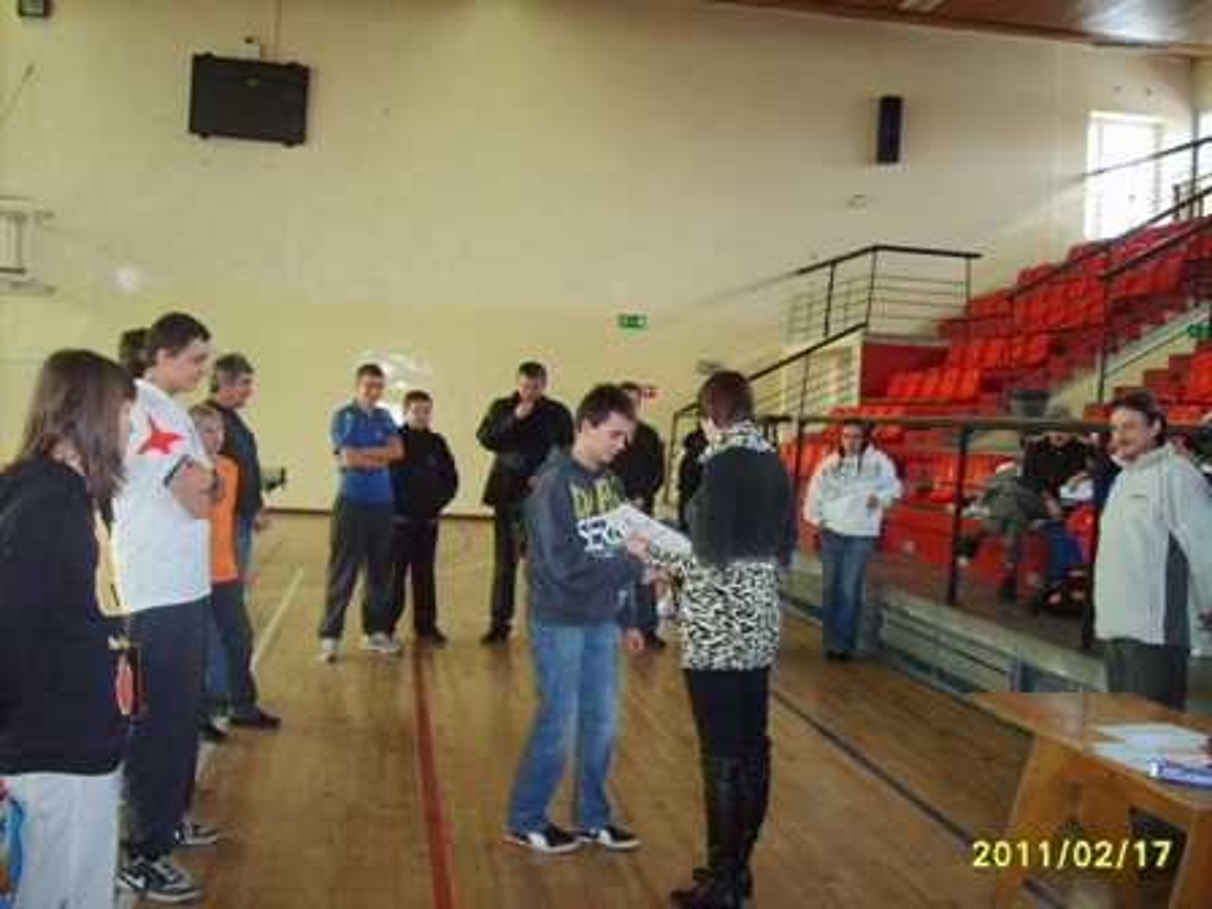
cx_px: 606
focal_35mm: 35
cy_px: 454
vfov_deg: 40.7
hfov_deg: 52.6
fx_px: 1225
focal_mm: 5.8
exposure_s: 1/45
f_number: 2.8
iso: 253
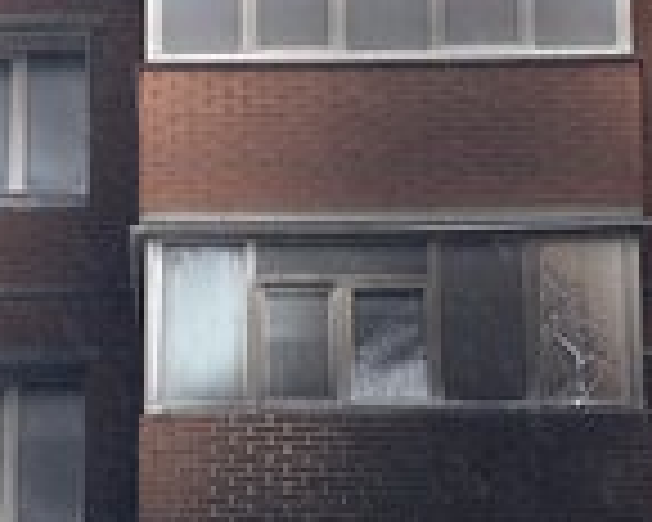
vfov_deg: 7.4
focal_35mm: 208
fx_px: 4014
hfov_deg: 9.3
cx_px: 175
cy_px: 603
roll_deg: +0.1
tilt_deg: +23.6
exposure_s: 1/99
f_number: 2.8
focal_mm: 9
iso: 25
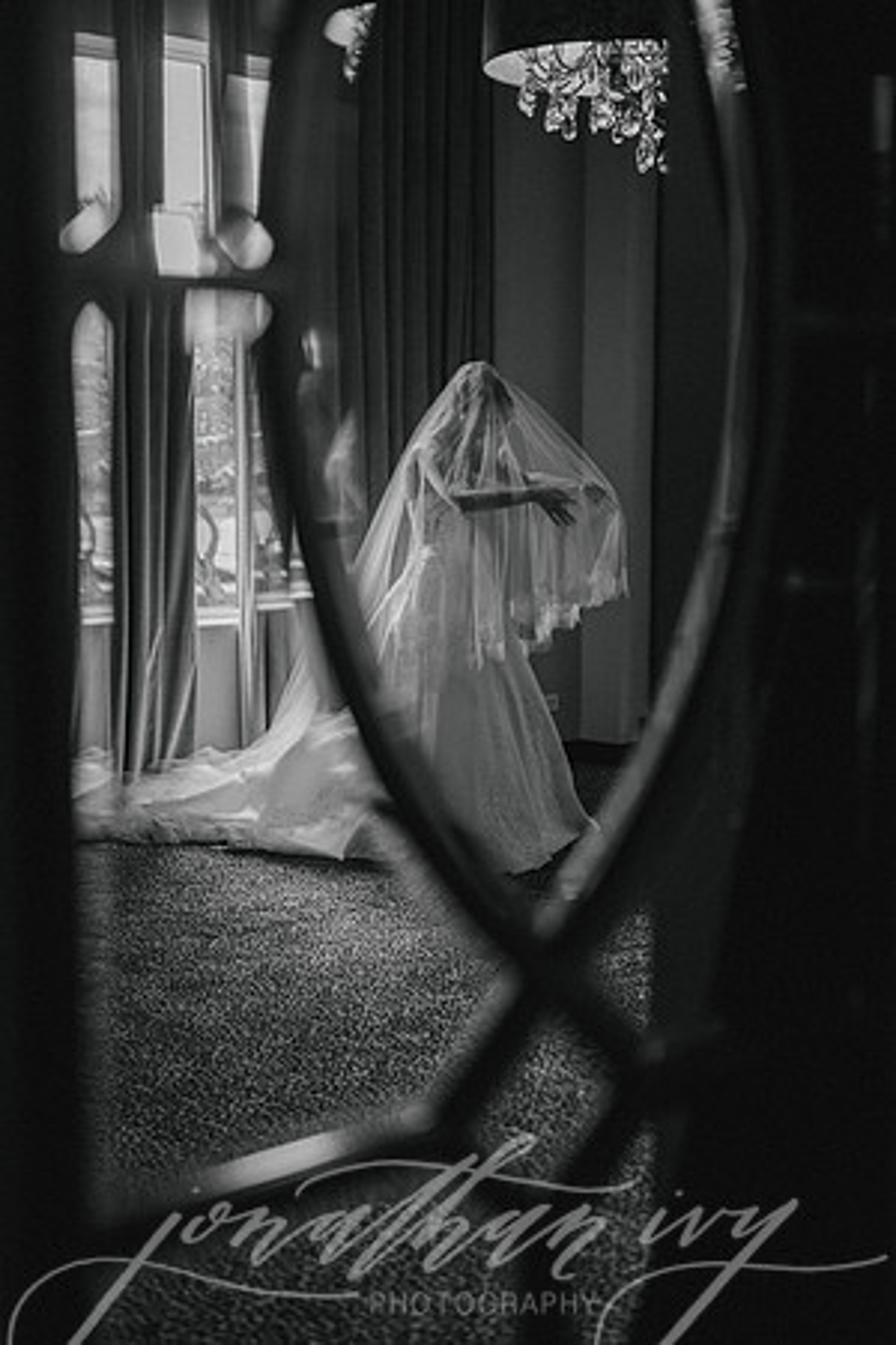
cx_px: 448
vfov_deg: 39.6
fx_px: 1867
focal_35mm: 50
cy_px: 672
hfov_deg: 27.0
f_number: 2
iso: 100
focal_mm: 50
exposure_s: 1/50
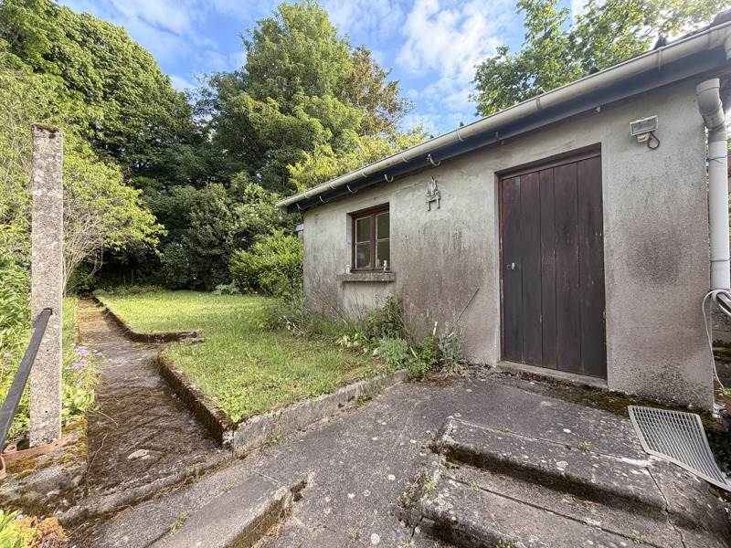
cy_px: 274
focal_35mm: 14
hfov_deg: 102.1
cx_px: 366
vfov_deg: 85.7
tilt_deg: +1.0
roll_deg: +0.2
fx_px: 296
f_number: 2.2
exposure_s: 1/223
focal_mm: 2.22
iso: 50
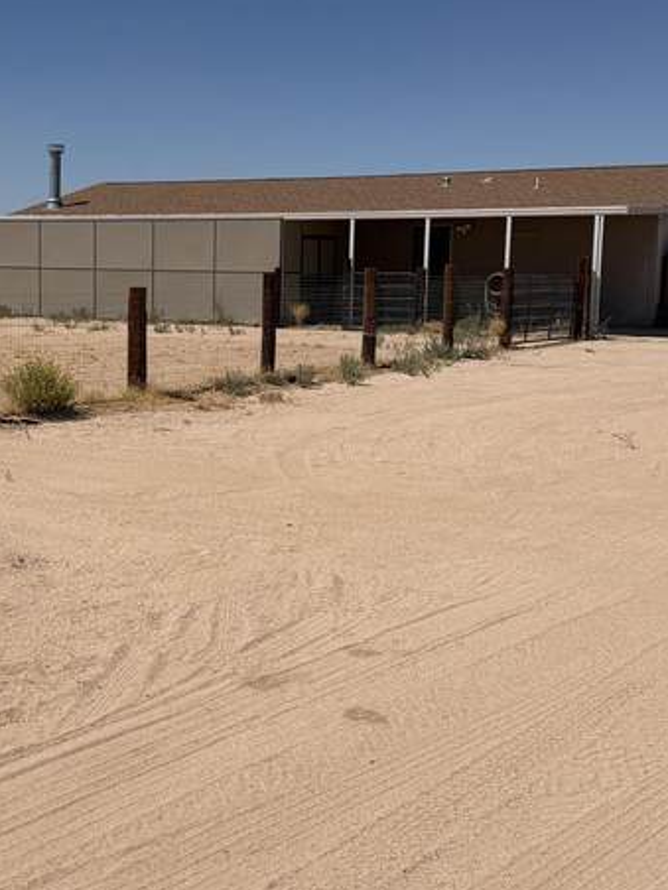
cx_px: 185
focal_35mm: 51
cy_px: 429
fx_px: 1312
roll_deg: -0.2
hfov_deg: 28.2
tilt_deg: -7.3
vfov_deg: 37.5
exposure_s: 1/14286
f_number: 1.78
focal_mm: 6.76
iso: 80
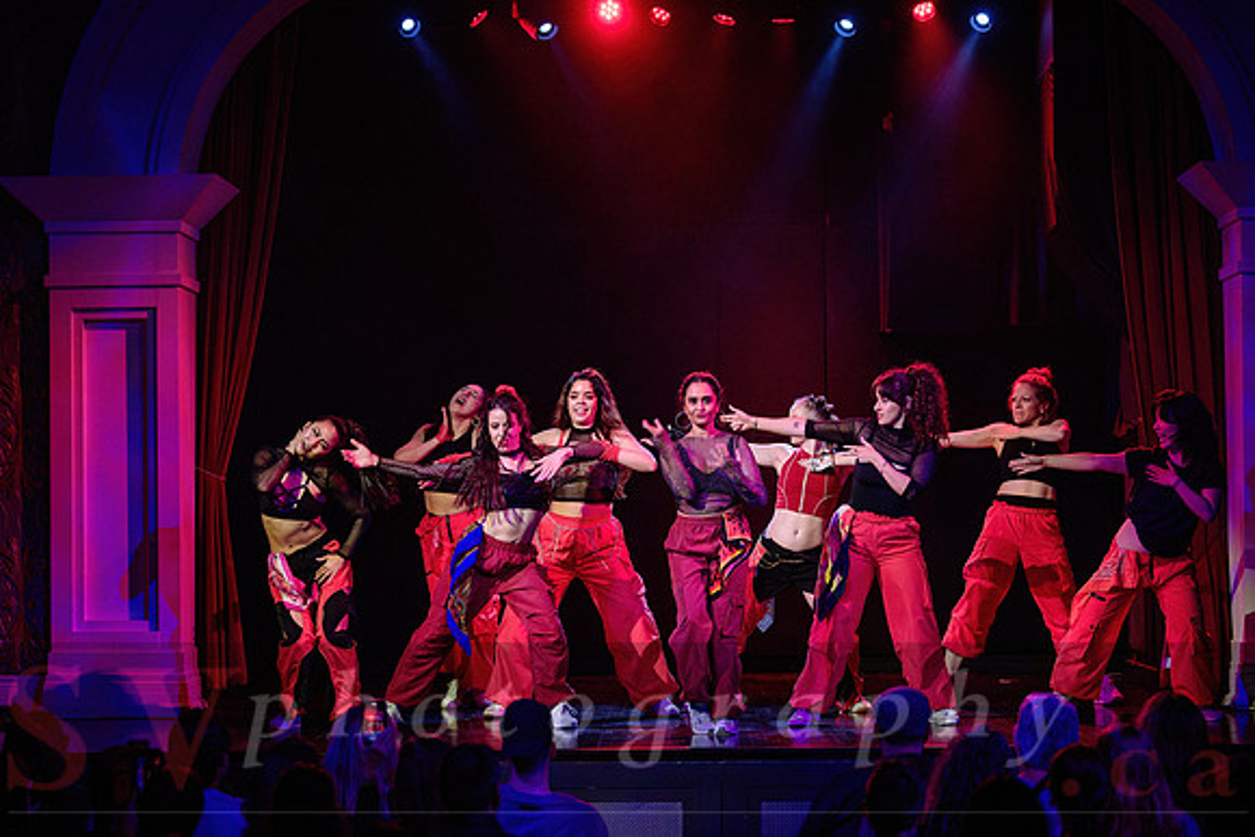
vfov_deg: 14.4
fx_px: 3312
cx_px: 628
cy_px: 418
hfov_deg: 21.5
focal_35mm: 95
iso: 1600
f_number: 2.8
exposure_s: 1/200
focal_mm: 95
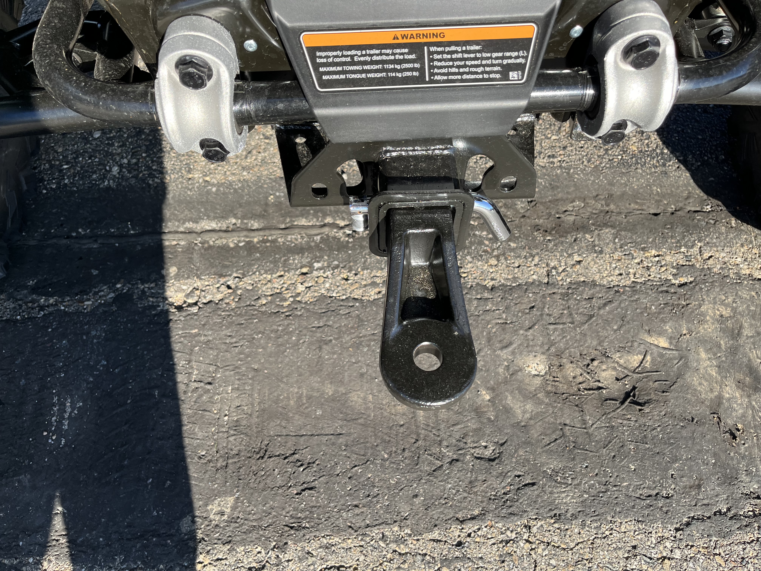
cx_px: 380
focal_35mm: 26
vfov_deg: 53.1
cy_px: 286
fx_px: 572
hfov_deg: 67.3
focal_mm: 5.1
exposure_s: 1/727
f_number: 1.6
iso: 50
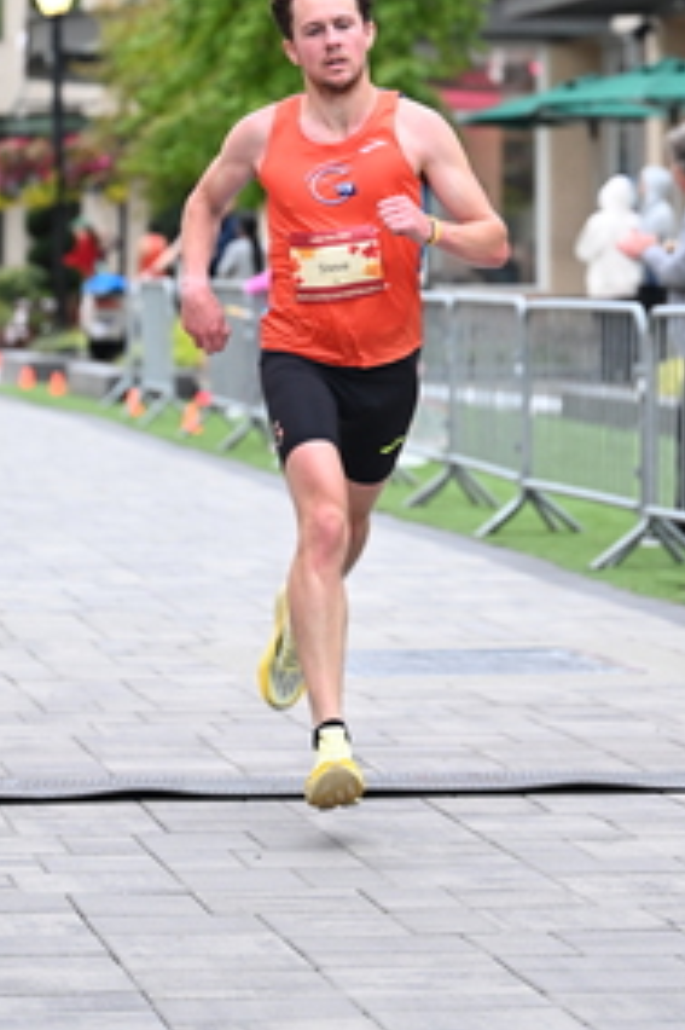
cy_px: 232
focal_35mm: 161
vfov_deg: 12.7
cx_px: 404
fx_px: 4600
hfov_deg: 8.5
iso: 1600
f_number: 2.8
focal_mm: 83
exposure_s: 1/800
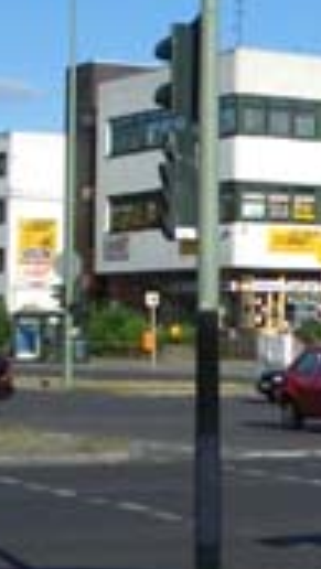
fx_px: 1842
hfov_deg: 9.7
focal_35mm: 122
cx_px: 457
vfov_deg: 17.5
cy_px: 349
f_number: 4.3
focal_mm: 5.8
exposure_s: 1/640
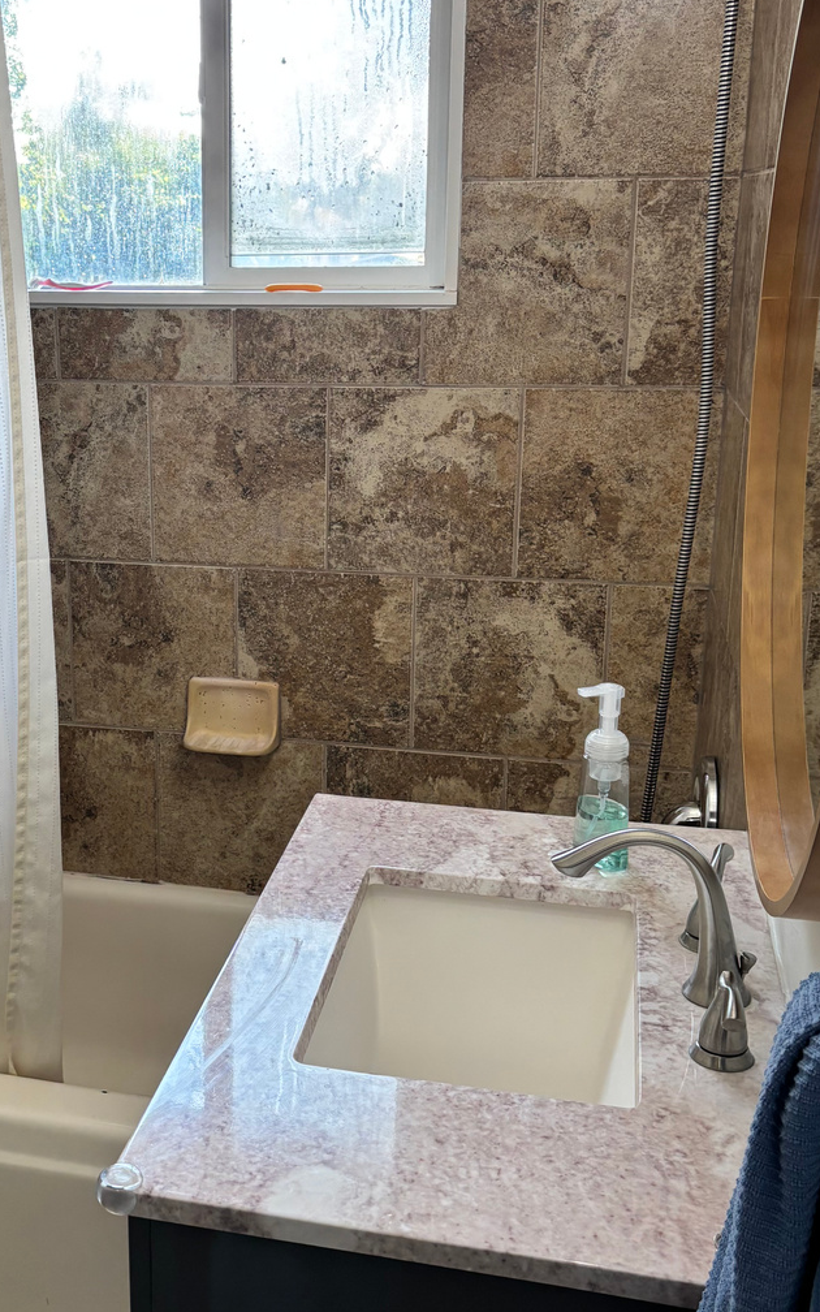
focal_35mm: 42
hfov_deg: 30.1
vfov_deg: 47.2
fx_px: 1502
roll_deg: +0.9
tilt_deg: -16.7
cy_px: 647
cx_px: 223
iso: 100
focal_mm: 5.96
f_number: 1.6
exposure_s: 1/120
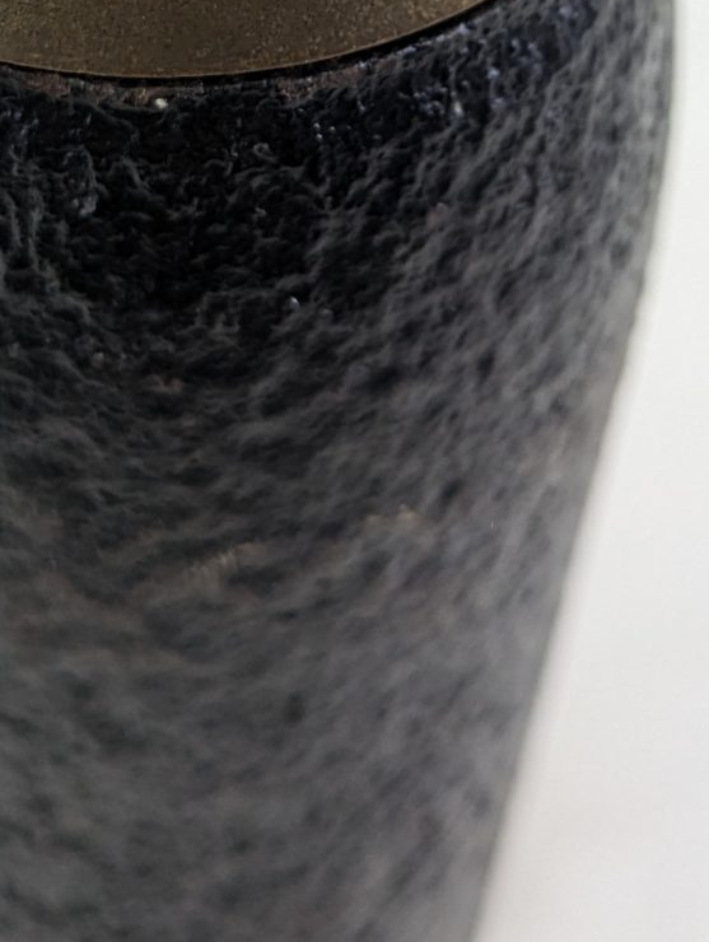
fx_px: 2261
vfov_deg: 22.0
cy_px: -155
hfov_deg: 17.8
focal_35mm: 83
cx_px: 270
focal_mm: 6.81
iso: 136
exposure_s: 1/266
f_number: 1.85
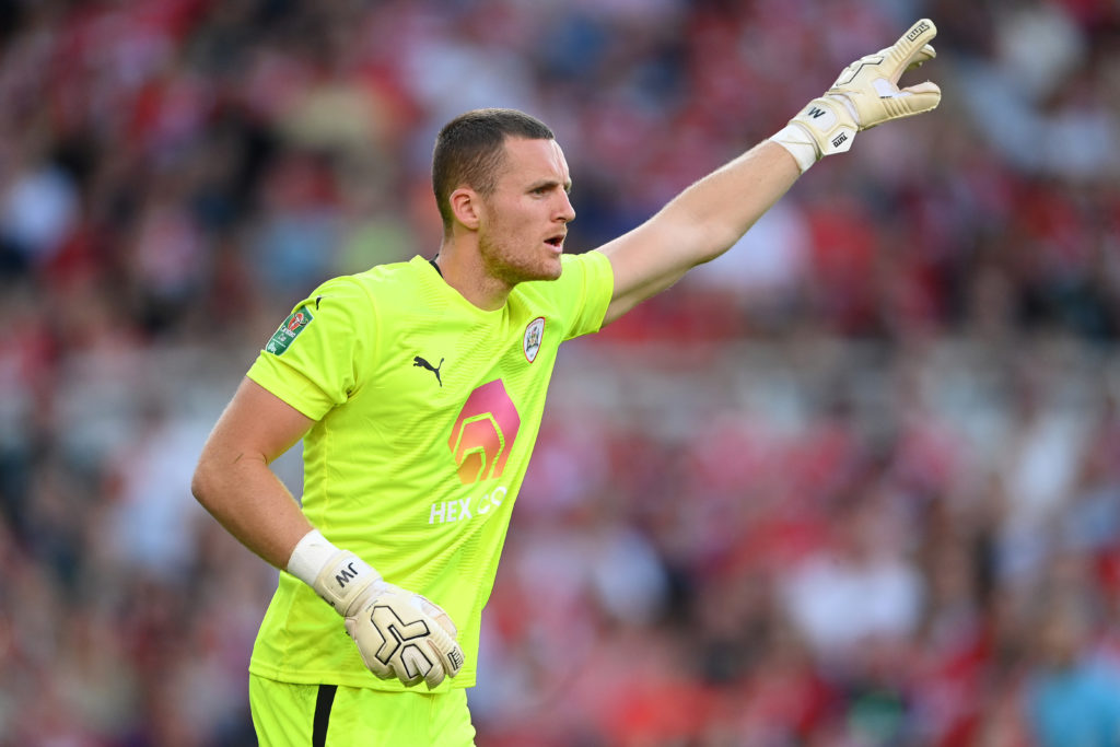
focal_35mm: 600
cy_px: 374
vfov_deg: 2.3
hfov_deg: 3.4
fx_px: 18668
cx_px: 560
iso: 2500
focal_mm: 600
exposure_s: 1/2000
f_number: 4
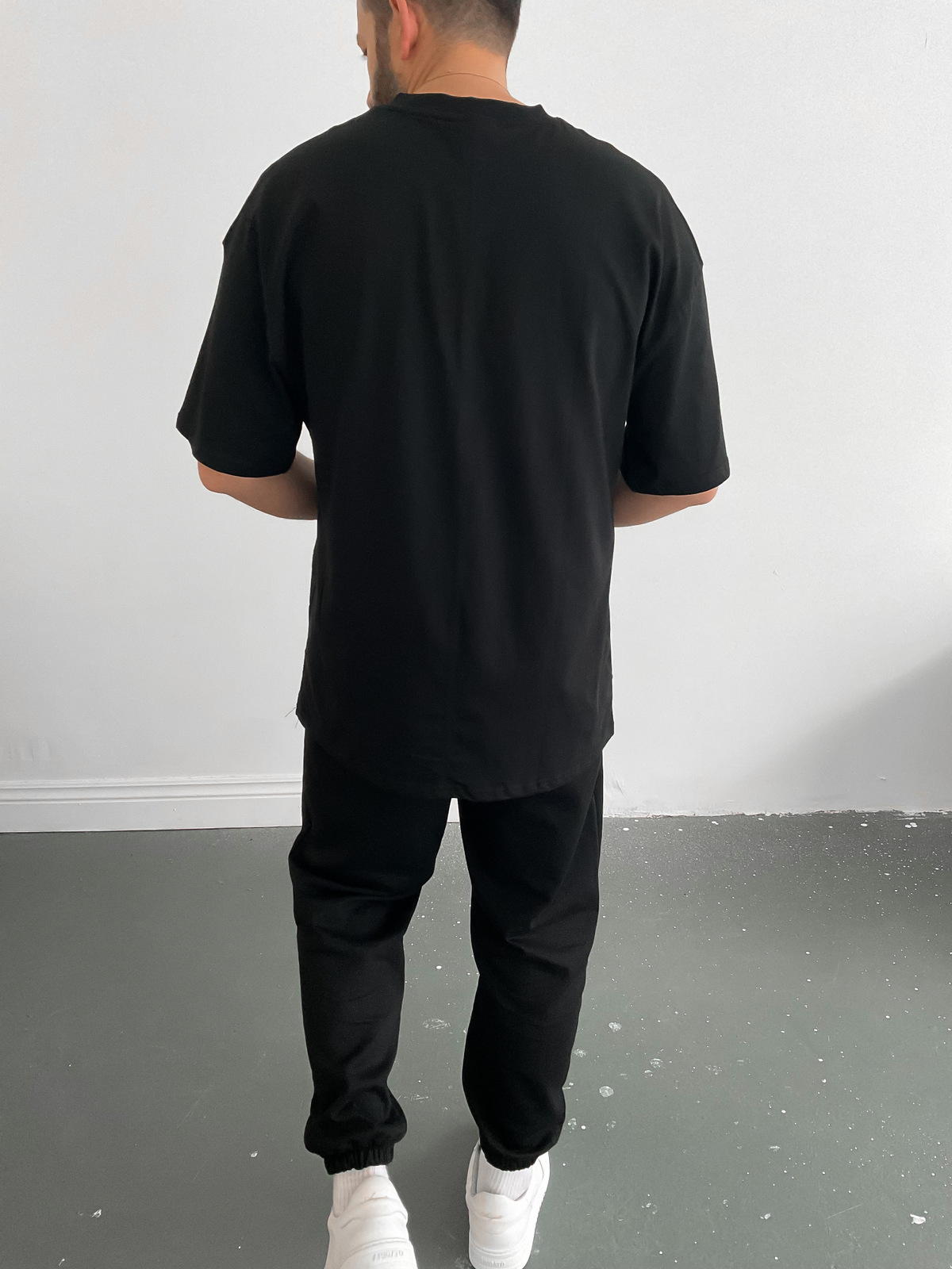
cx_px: 476
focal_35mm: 29
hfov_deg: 48.2
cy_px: 634
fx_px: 1063
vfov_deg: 61.7
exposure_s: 1/60
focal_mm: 3
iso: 160
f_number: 1.8
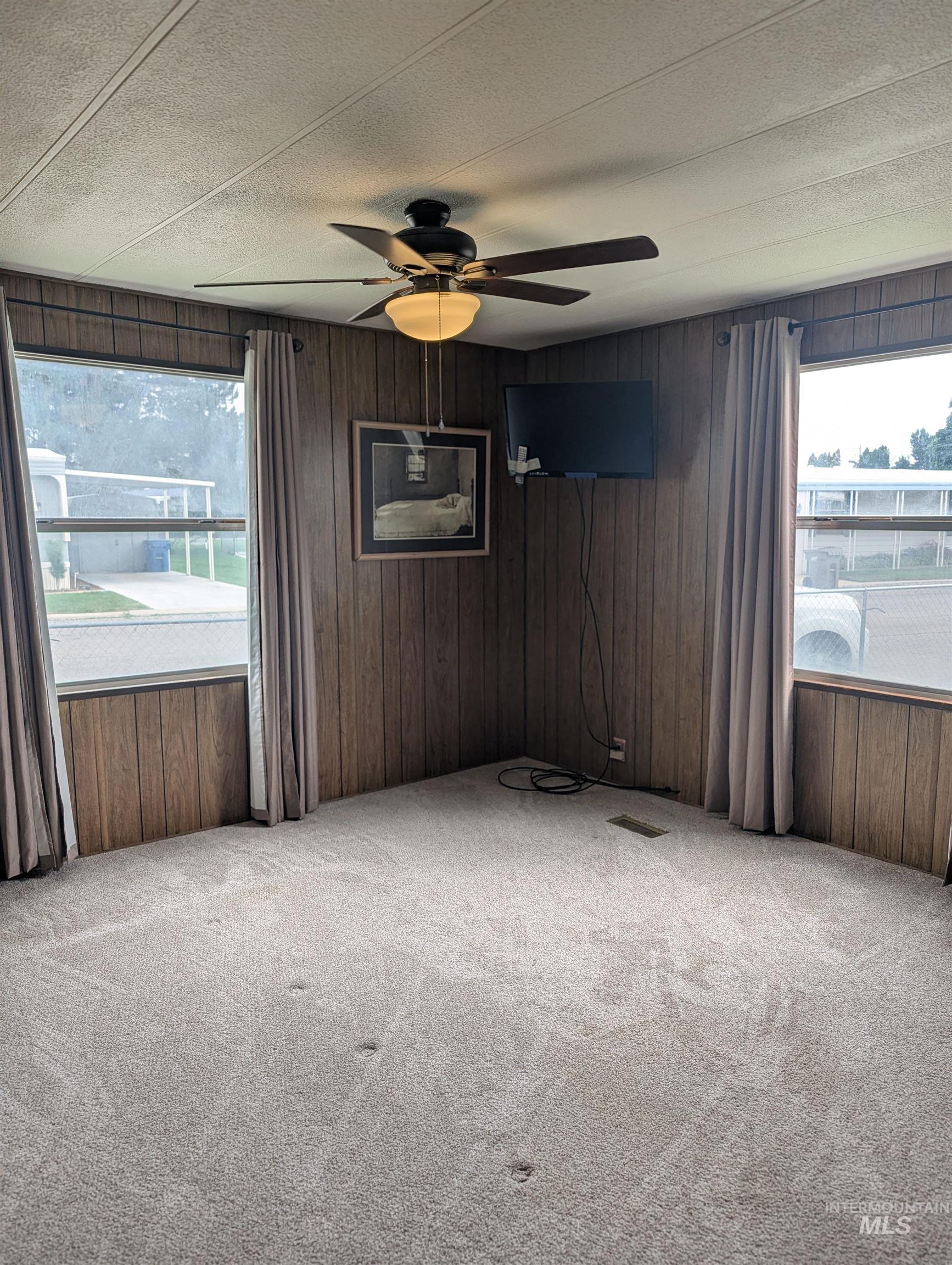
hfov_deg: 56.9
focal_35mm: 24
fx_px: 878
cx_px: 476
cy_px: 632
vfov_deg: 71.5
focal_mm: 6.9
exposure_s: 1/251
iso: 36
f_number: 1.68
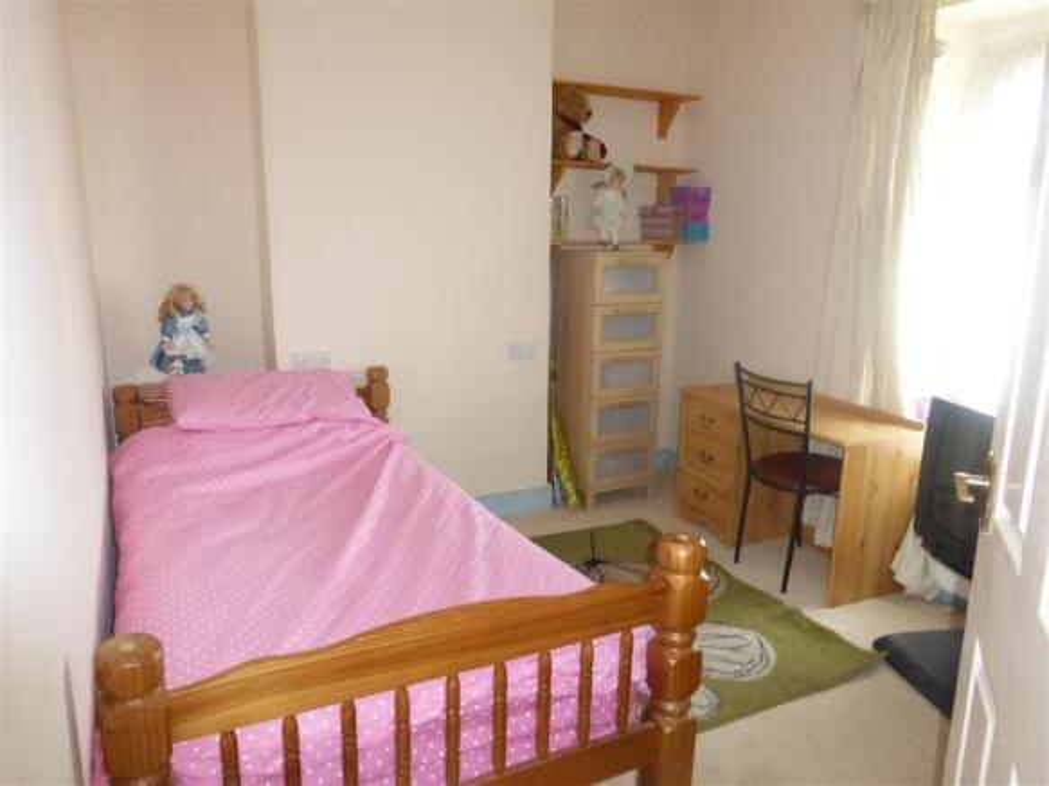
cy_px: 393
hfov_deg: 71.6
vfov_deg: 56.8
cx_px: 524
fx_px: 727
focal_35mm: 24
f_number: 3.3
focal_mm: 4.3
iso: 800
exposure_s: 1/60
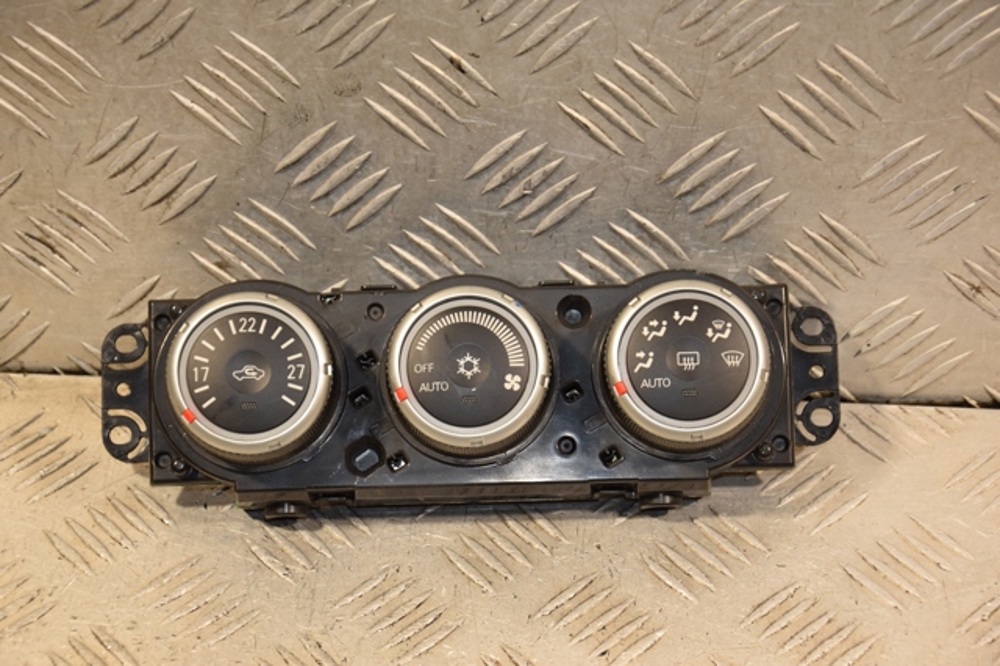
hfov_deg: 20.6
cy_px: 333
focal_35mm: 99
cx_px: 500
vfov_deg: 13.8
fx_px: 2748
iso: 800
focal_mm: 66
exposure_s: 1/160
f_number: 5.3
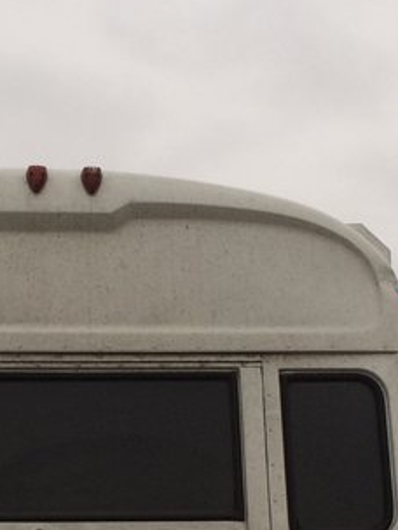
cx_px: 72
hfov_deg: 18.5
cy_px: 476
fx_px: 1211
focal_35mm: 79
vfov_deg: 24.0
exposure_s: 1/1172
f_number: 2.2
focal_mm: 4.12
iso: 32
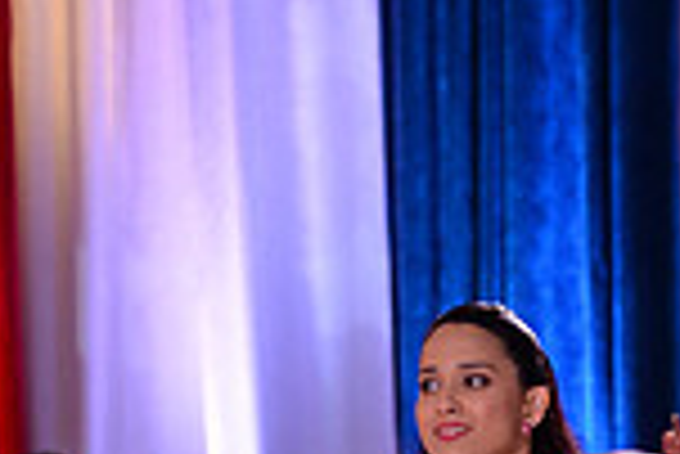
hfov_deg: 5.6
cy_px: 818
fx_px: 6901
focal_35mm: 365
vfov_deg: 3.7
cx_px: 200
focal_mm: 95
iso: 1600
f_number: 4.5
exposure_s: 1/250
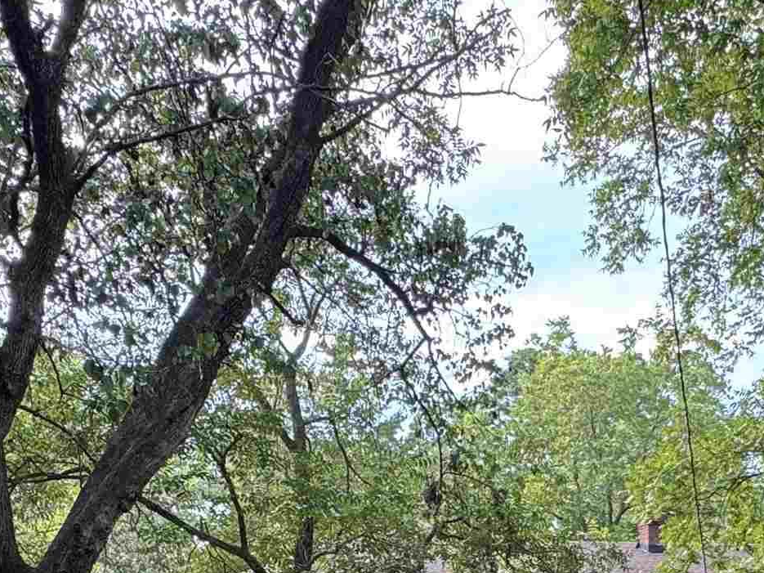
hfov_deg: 40.3
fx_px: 1015
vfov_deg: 25.5
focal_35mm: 46
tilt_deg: -7.2
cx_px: 557
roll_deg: +1.9
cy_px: 804
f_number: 2.2
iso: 80
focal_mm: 2.22
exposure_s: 1/99
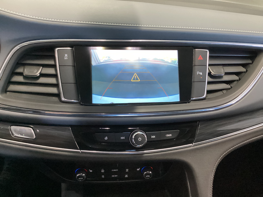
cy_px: 98
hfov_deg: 58.4
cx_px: 132
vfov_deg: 45.4
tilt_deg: -35.1
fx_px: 236
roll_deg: -4.9
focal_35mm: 31
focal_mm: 3.3
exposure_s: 1/30
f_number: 2.4
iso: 640
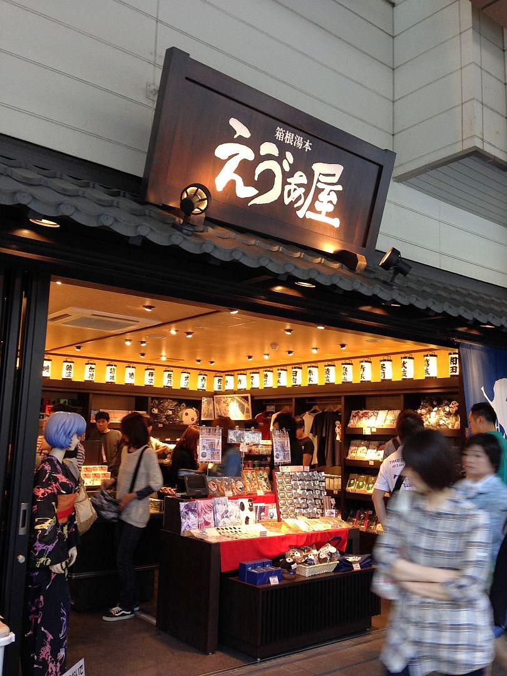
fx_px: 644
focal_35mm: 33
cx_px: 254
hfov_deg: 42.9
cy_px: 338
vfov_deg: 55.4
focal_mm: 4.12
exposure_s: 1/20
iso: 64
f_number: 2.4
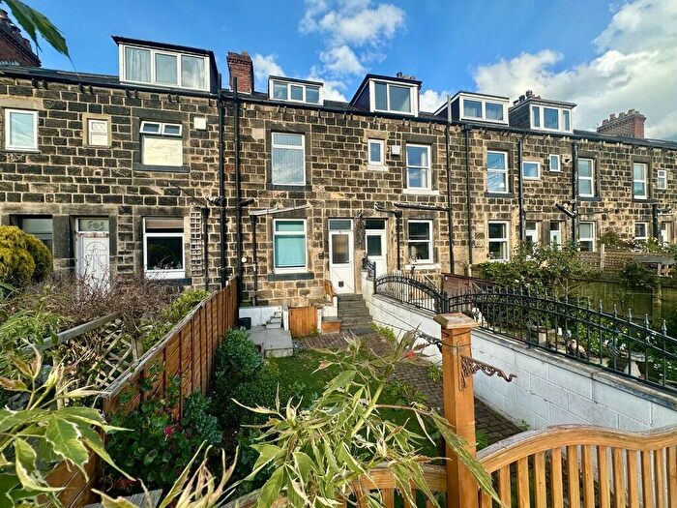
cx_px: 338
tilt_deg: +0.9
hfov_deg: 102.1
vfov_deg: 85.7
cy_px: 254
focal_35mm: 14
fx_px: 274
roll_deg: +3.3
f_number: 2.2
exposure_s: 1/673
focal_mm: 2.22
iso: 40
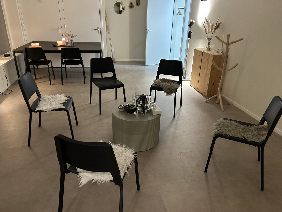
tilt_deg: -23.6
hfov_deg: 67.3
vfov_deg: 53.1
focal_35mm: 26
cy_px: 106
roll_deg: -1.4
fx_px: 212
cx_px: 141
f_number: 1.5
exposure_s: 1/33
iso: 400
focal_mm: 5.7
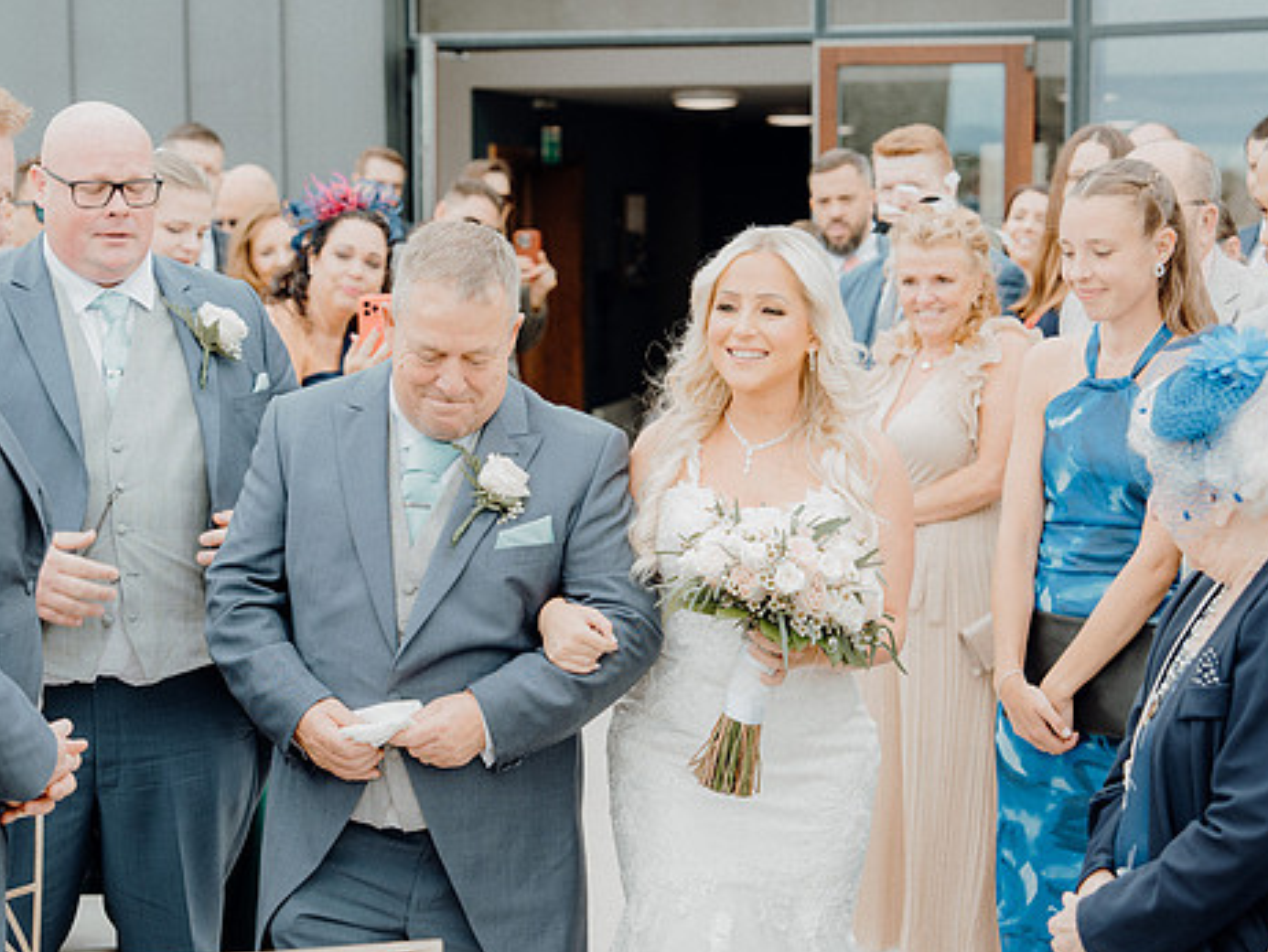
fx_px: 2785
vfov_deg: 19.4
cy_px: 462
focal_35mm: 76
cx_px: 590
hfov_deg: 25.6
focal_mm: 63
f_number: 3.5
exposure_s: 1/250
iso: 125
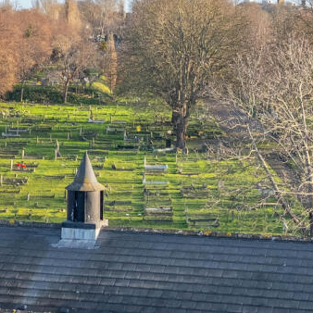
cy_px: 112
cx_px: 79
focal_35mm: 56
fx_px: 573
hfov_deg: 30.1
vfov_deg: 30.4
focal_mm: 22.9
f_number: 6.4
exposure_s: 1/320
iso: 400
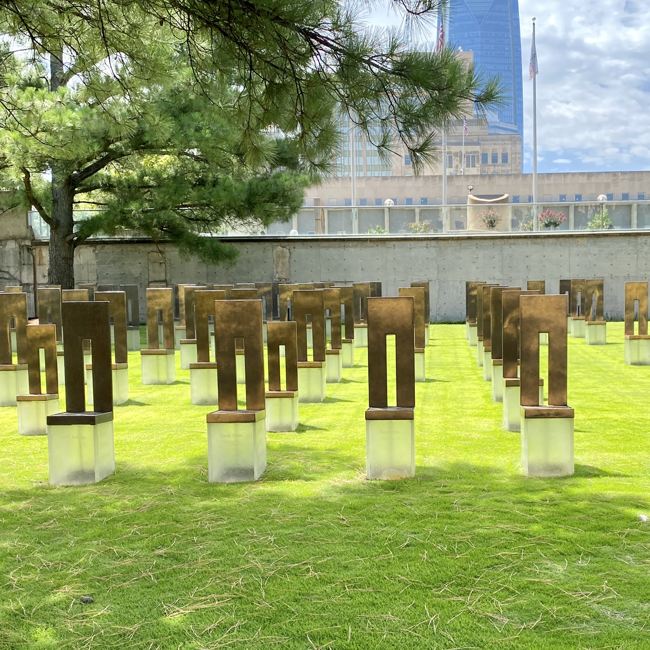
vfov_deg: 41.5
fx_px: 850
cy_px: 415
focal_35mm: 40
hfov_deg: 41.5
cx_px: 418
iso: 32
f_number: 1.8
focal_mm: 4.25
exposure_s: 1/998
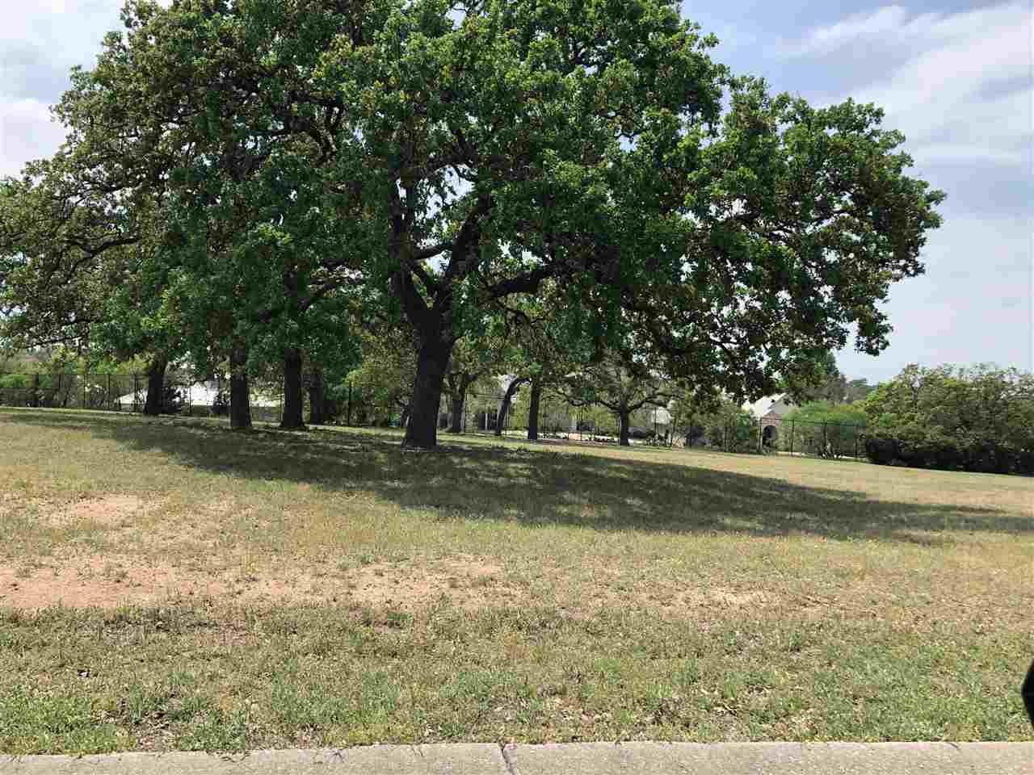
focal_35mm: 28
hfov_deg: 63.4
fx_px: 836
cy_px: 388
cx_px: 517
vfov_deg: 49.7
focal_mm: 3.99
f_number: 1.8
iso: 20
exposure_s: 1/1171
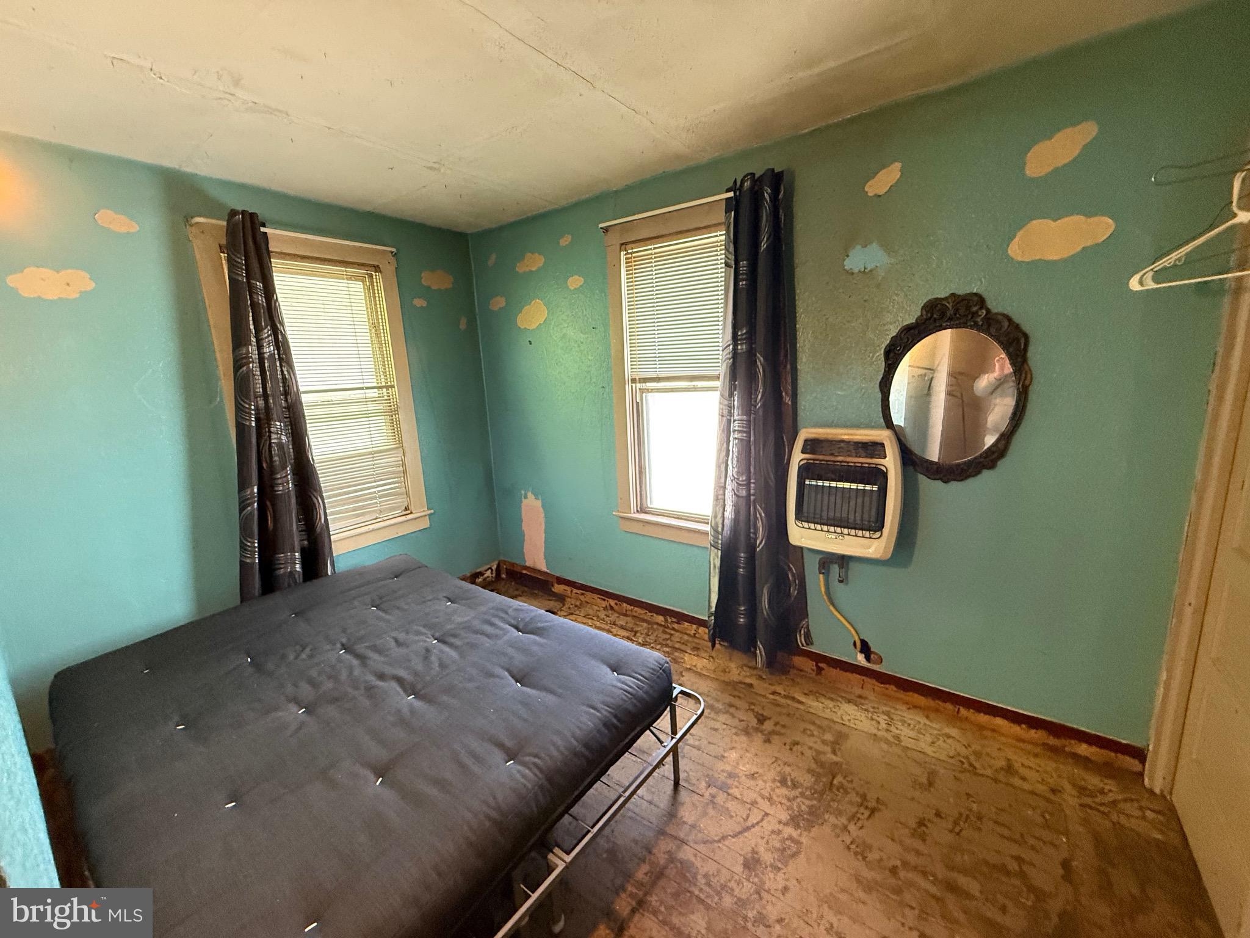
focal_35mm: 14
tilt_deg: -9.9
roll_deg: +3.0
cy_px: 469
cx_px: 625
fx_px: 506
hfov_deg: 102.1
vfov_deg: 85.7
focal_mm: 2.22
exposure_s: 1/60
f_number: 2.2
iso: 400
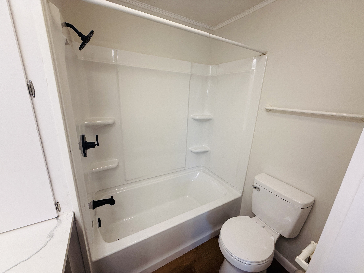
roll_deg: -2.9
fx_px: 147
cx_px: 182
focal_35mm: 14
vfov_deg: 85.7
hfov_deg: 102.1
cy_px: 136
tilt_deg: -14.7
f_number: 2.2
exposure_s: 1/120
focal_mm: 2.22
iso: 125
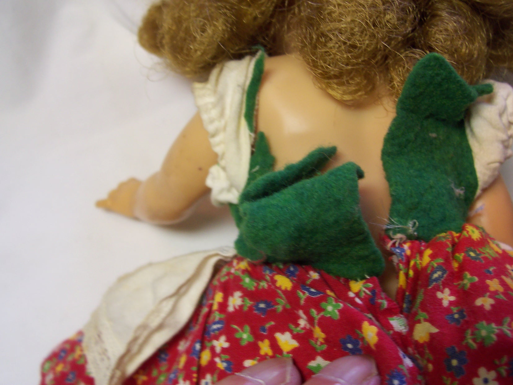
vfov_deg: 38.7
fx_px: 548
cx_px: 256
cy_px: 192
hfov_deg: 50.1
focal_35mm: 37
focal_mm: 5.6
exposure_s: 1/30
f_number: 2.8
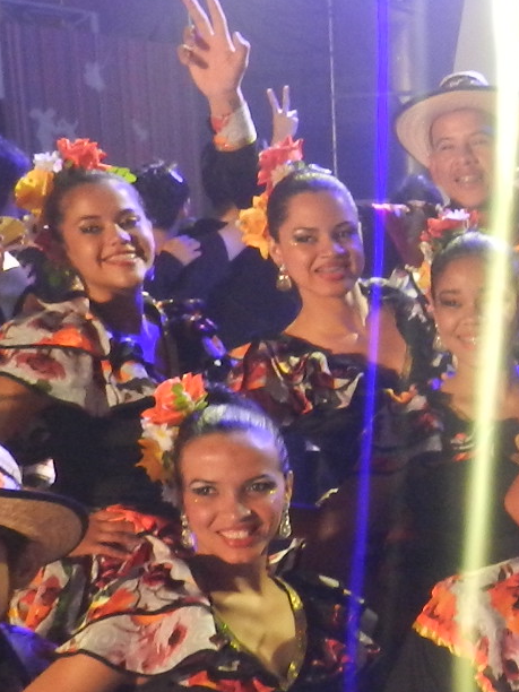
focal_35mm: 77
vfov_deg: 25.2
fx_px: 1539
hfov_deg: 17.4
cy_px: 476
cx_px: 759
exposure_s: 1/25
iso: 400
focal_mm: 4
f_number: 3.4
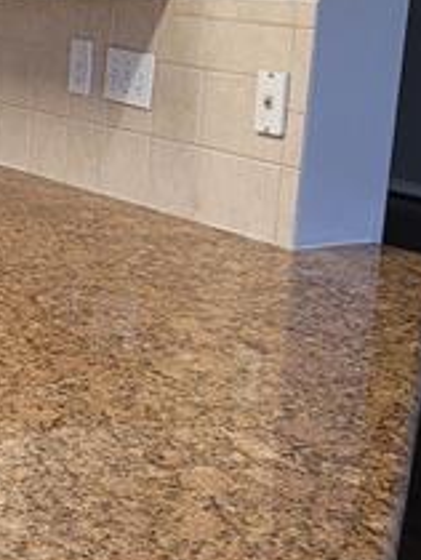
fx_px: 1537
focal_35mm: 95
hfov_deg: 14.2
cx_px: -274
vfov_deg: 20.6
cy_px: 285
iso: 200
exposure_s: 1/120
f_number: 1.8
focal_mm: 5.4
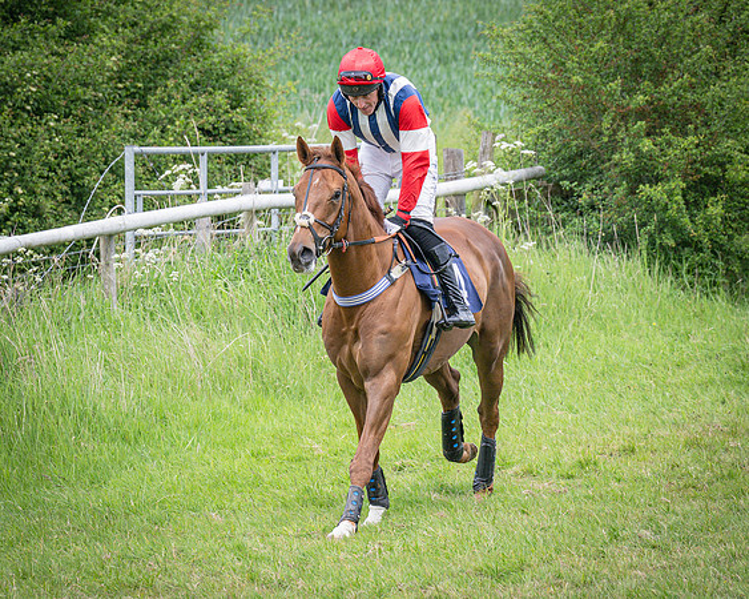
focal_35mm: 323
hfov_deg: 6.0
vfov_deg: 4.8
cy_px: 283
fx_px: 7163
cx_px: 369
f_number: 5
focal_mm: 150
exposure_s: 1/1000
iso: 400
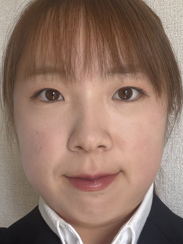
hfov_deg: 24.8
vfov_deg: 32.6
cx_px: 80
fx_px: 416
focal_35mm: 59
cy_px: 104
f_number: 1.9
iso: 80
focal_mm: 2.71
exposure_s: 1/89
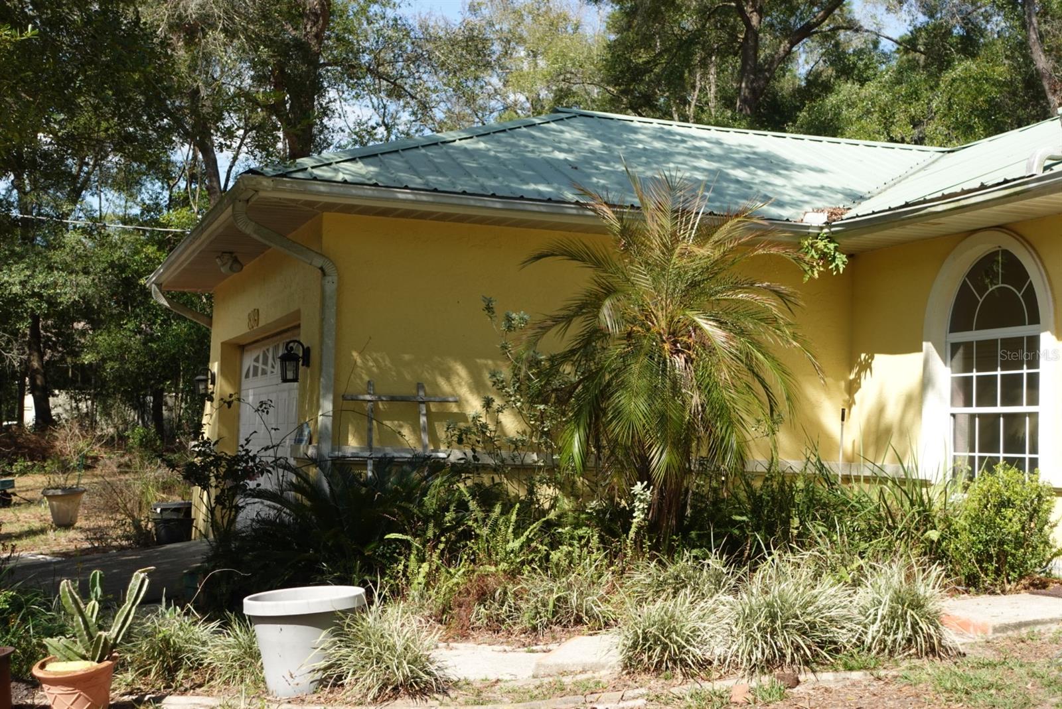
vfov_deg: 26.5
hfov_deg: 38.9
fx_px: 1505
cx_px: 531
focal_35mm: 51
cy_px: 354
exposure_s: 1/500
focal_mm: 18.99
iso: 125
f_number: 4
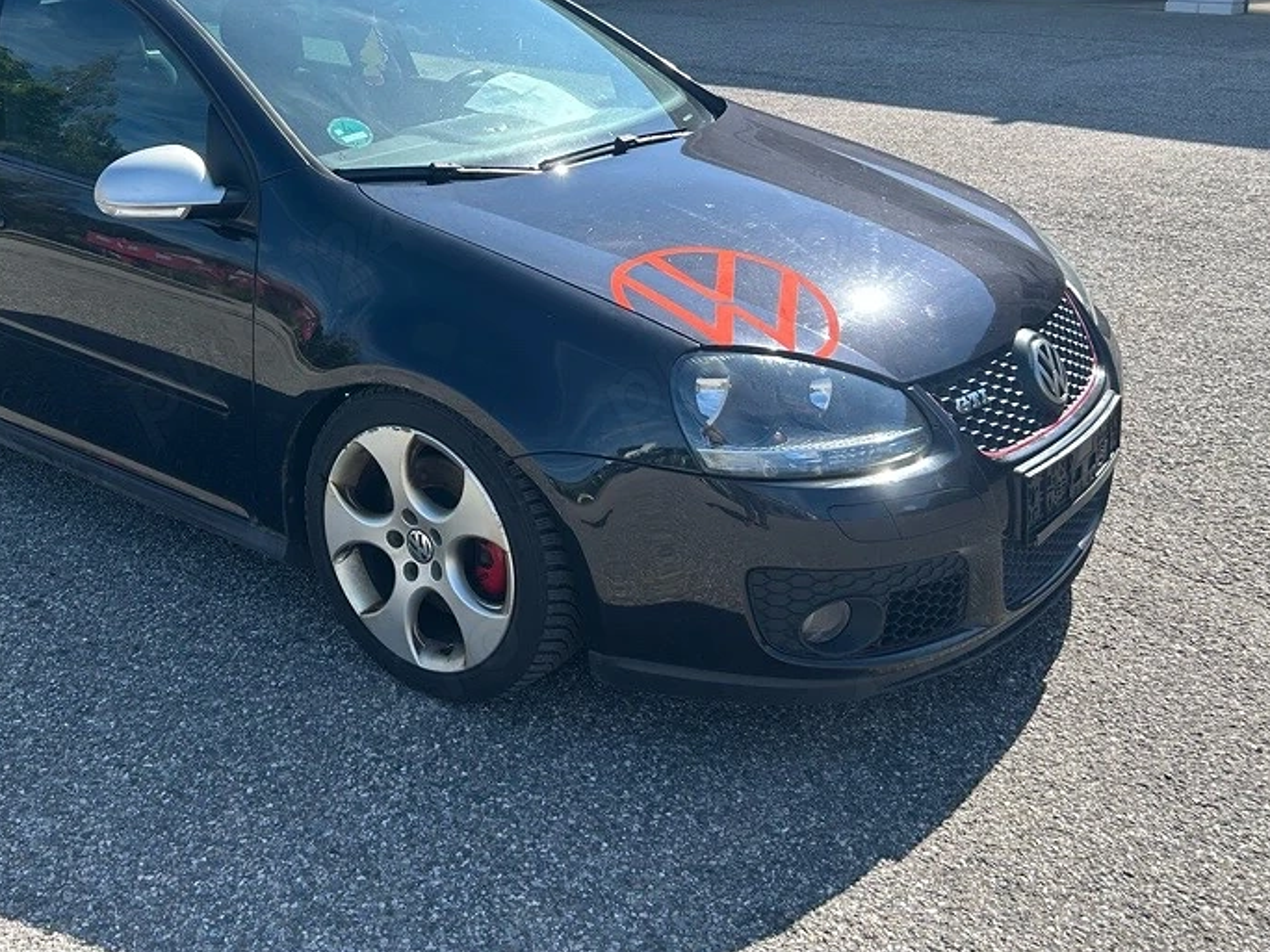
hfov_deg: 48.3
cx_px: 444
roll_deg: +0.4
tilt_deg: -13.5
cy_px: 293
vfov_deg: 37.2
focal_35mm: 38
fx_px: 1394
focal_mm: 5.7
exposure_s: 1/1808
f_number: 1.5
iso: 50
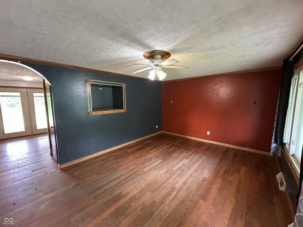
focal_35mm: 14
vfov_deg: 85.7
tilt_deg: -6.3
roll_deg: +0.0
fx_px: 123
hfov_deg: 102.1
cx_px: 152
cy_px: 114
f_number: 2.2
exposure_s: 1/60
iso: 800
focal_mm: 2.22
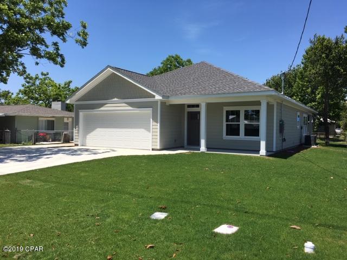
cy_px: 130
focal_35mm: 29
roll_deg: -1.0
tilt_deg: +1.1
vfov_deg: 48.2
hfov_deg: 61.7
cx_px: 174
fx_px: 291
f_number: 2.2
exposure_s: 1/1451
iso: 25
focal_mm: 4.15
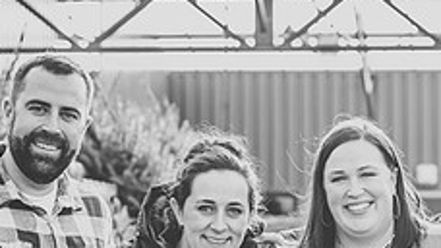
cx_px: 294
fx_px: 2338
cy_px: 274
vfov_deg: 6.0
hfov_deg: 10.8
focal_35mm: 200
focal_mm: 75
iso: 800
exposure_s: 1/800
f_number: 3.5
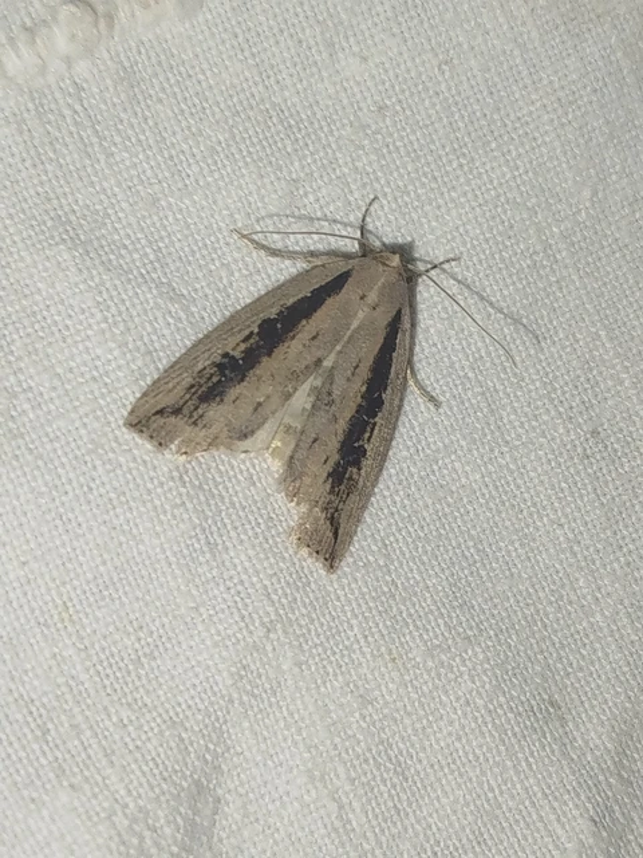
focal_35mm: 74
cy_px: 429
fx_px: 1833
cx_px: 322
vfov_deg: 26.3
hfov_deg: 19.9
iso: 50
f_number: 1.7
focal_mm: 5.31
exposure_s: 1/50
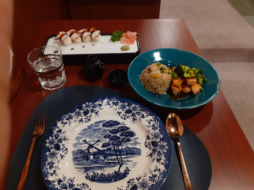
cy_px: 95
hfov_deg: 65.3
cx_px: 127
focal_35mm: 27
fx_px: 198
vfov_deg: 51.4
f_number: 1.9
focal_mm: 3.6
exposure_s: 1/25
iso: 250
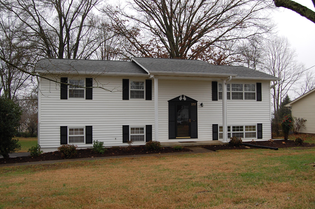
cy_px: 104
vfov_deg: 36.7
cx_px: 158
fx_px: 314
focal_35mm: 36
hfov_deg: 53.2
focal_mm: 24
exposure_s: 1/160
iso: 200
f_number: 6.3
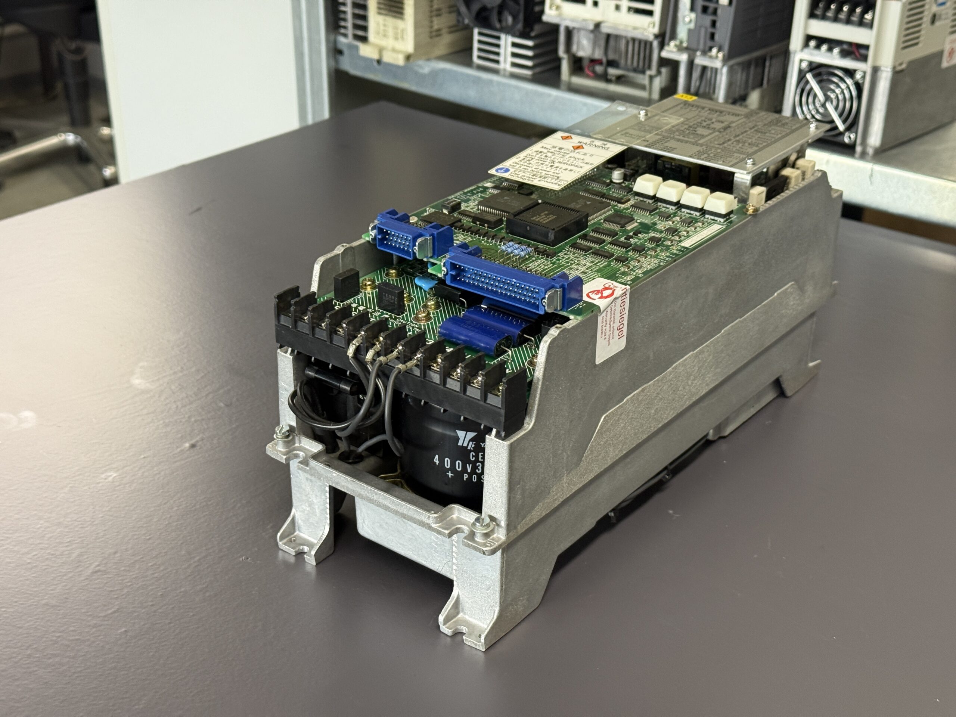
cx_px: 478
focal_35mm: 48
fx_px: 1326
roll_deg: -0.8
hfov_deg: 39.7
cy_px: 358
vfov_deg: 30.3
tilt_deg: -27.2
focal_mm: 6.76
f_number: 1.78
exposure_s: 1/50
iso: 200
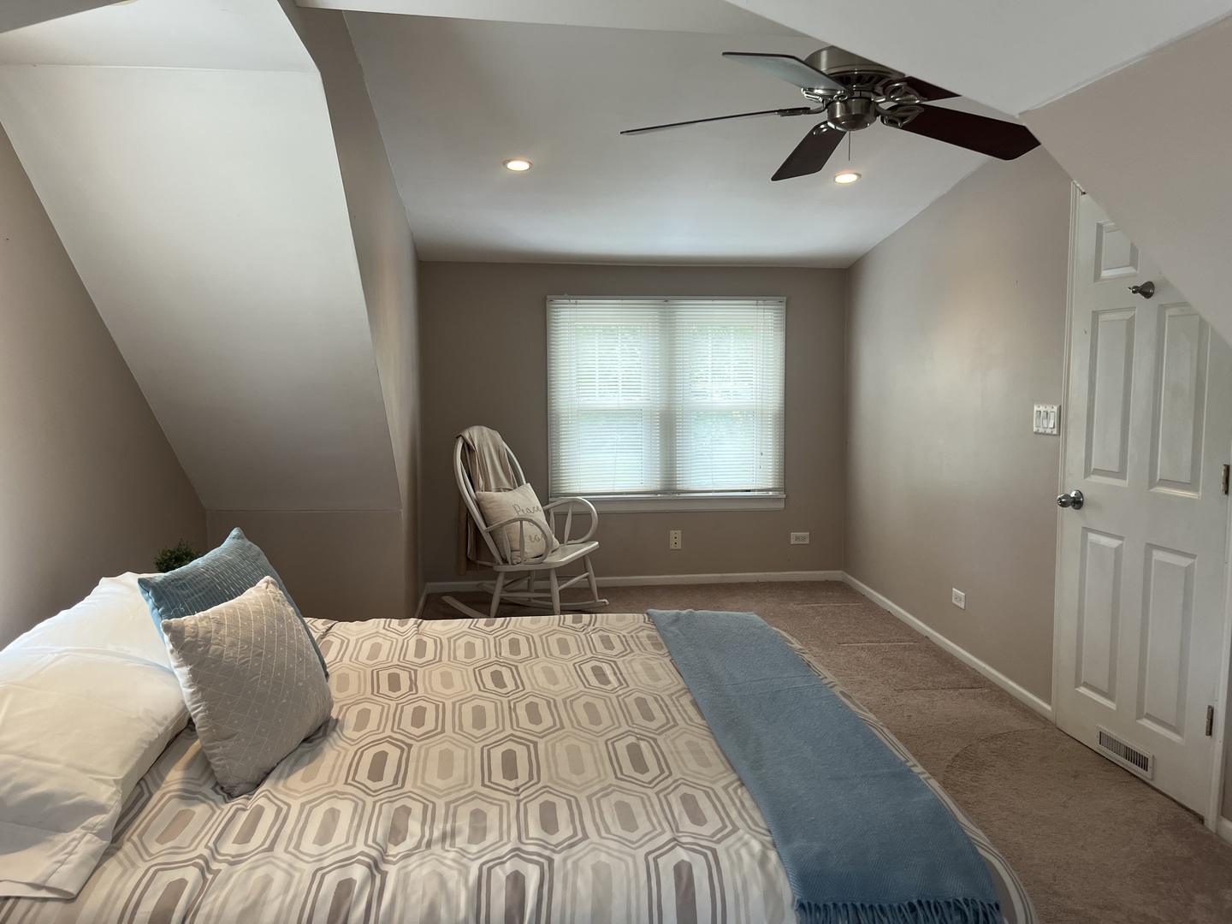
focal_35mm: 26
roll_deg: +0.2
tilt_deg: -4.1
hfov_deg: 67.3
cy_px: 462
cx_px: 616
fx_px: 925
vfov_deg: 53.1
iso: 64
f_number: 1.6
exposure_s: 1/60
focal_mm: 5.1
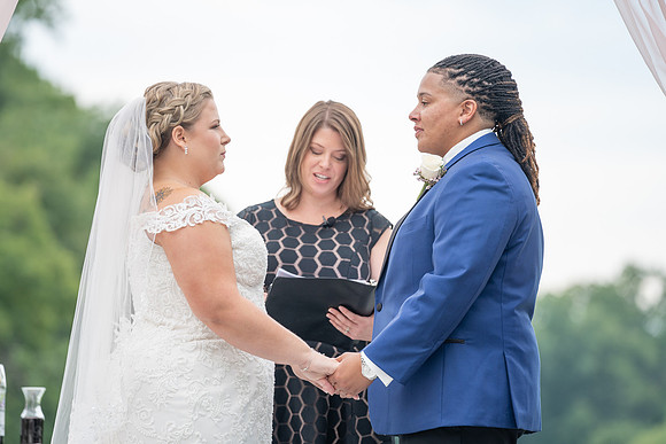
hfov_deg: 9.9
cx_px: 324
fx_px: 3857
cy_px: 228
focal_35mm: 208
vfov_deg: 6.6
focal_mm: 198
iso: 125
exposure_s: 1/200
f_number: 4
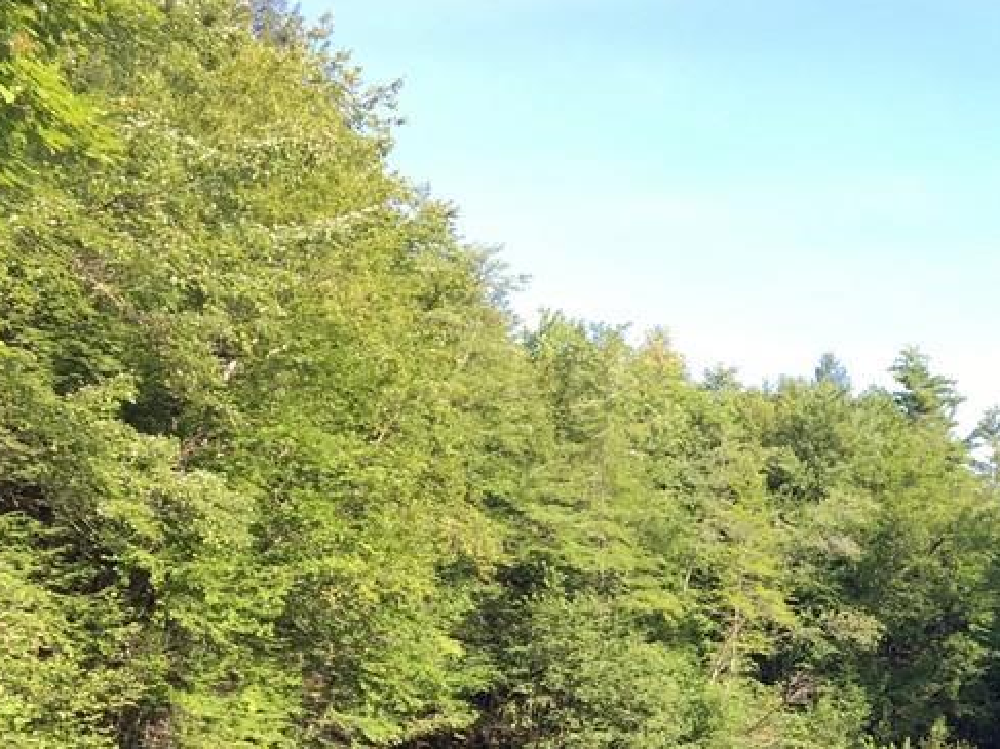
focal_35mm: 61
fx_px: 1762
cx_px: 959
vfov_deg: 23.3
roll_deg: +1.0
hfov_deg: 29.9
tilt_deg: +1.4
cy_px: 685
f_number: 2.2
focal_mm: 4.15
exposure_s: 1/284
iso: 25
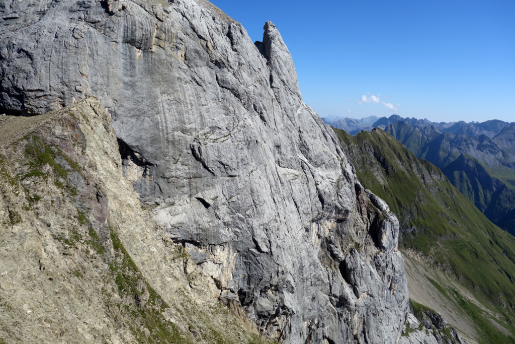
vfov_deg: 46.4
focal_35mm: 28
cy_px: 172
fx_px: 401
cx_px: 258
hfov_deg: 65.5
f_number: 5.6
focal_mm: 10.4
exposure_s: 1/800
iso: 125
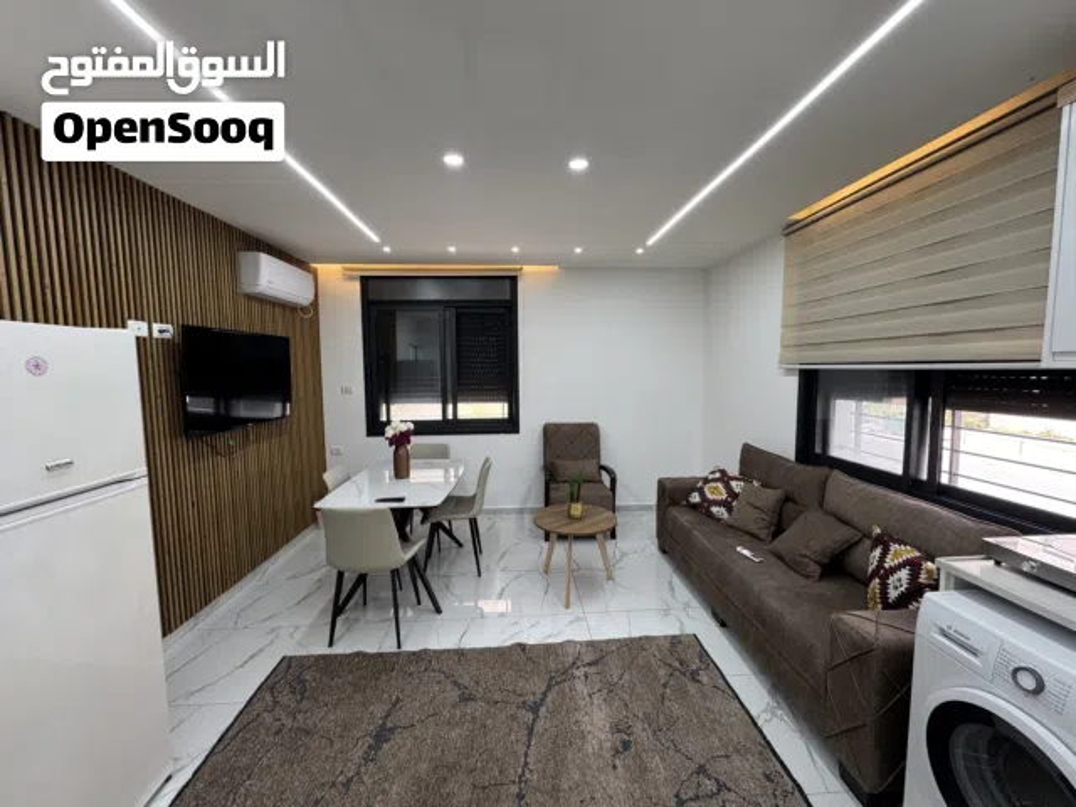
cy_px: 404
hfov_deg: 102.1
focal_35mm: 14
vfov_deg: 85.7
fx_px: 435
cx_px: 538
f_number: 2.2
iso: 125
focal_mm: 2.22
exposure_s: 1/100
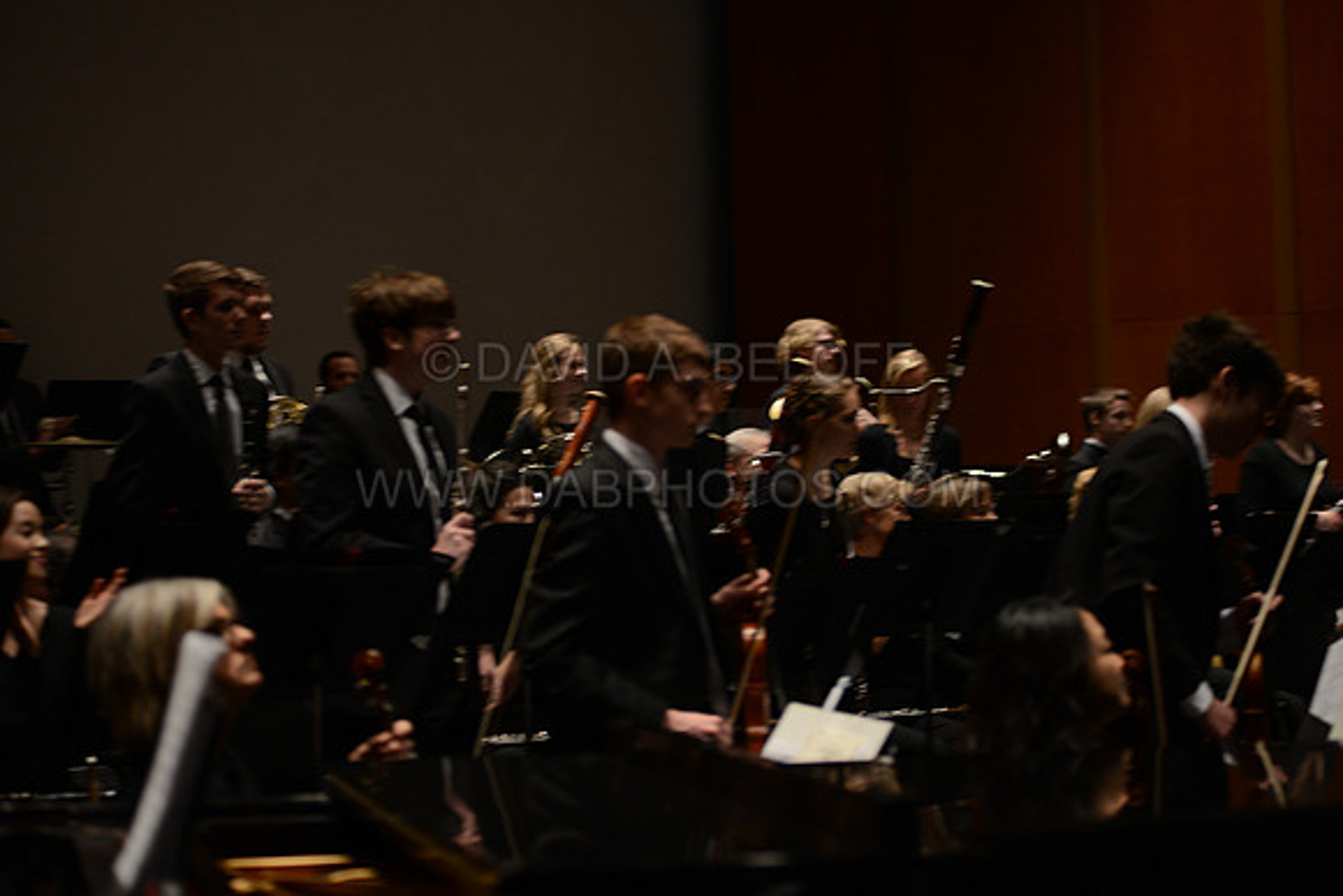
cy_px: 448
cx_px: 672
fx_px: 2985
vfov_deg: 17.1
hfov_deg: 25.4
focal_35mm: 80
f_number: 2.8
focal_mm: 80
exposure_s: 1/250
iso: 1600
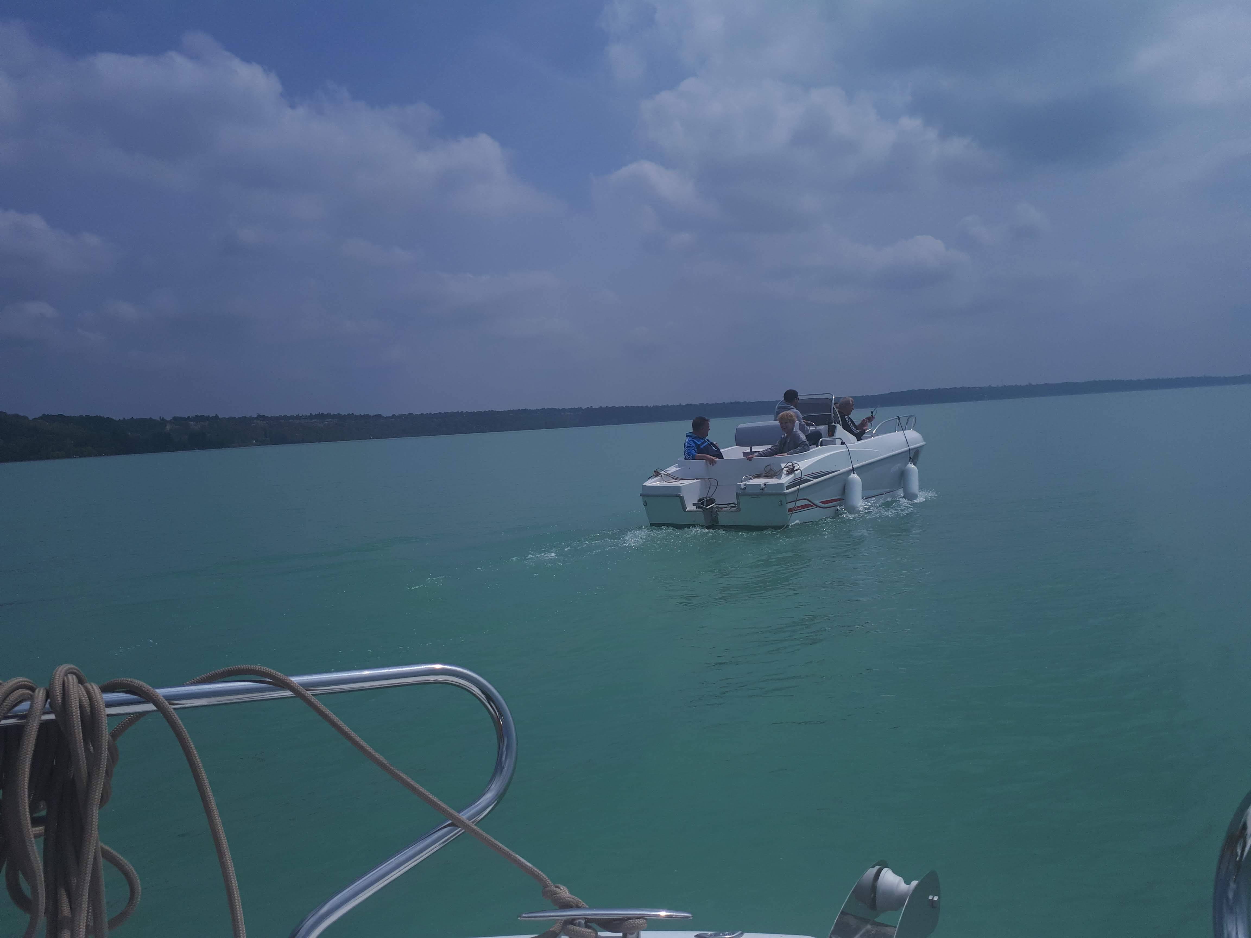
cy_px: 469
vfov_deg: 51.4
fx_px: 976
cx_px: 626
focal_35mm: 27
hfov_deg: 65.3
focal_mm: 3.6
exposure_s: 1/5714
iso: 40
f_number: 1.9
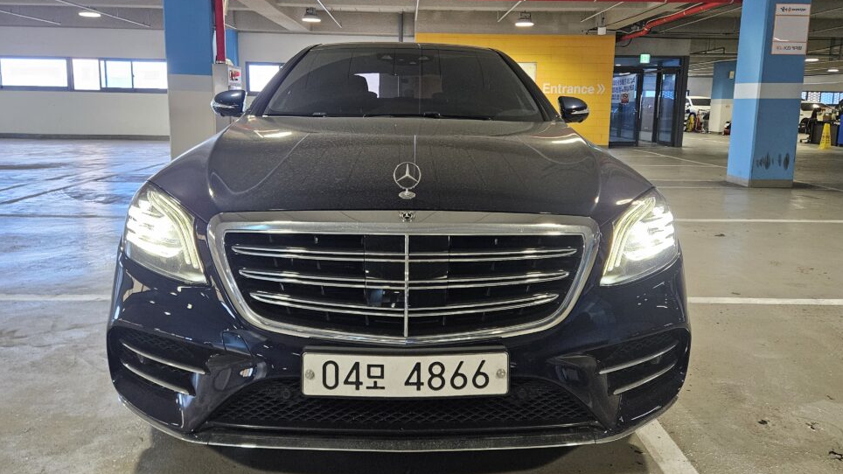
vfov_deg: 44.0
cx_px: 422
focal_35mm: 26
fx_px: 581
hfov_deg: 71.9
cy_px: 175
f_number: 1.8
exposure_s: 1/120
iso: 500
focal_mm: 5.4
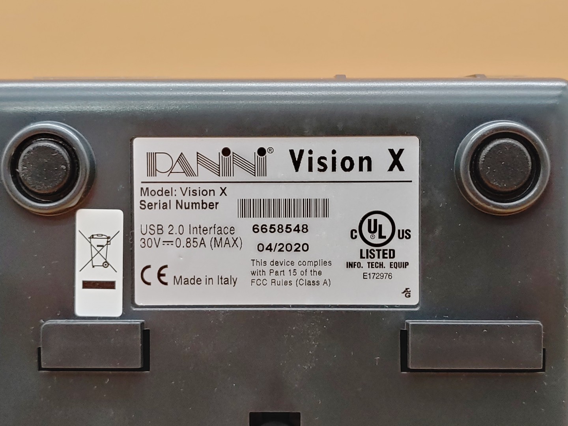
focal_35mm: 54
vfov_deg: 27.0
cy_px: 213
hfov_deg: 35.5
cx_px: 284
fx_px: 886
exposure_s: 1/61
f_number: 1.8
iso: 50
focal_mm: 4.36
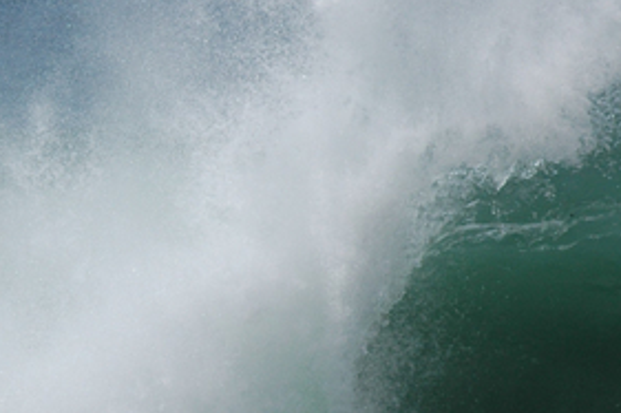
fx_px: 9348
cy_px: 326
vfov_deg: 2.5
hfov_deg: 3.8
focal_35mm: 542
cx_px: -55
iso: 400
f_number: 7.1
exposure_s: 1/2500
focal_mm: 145
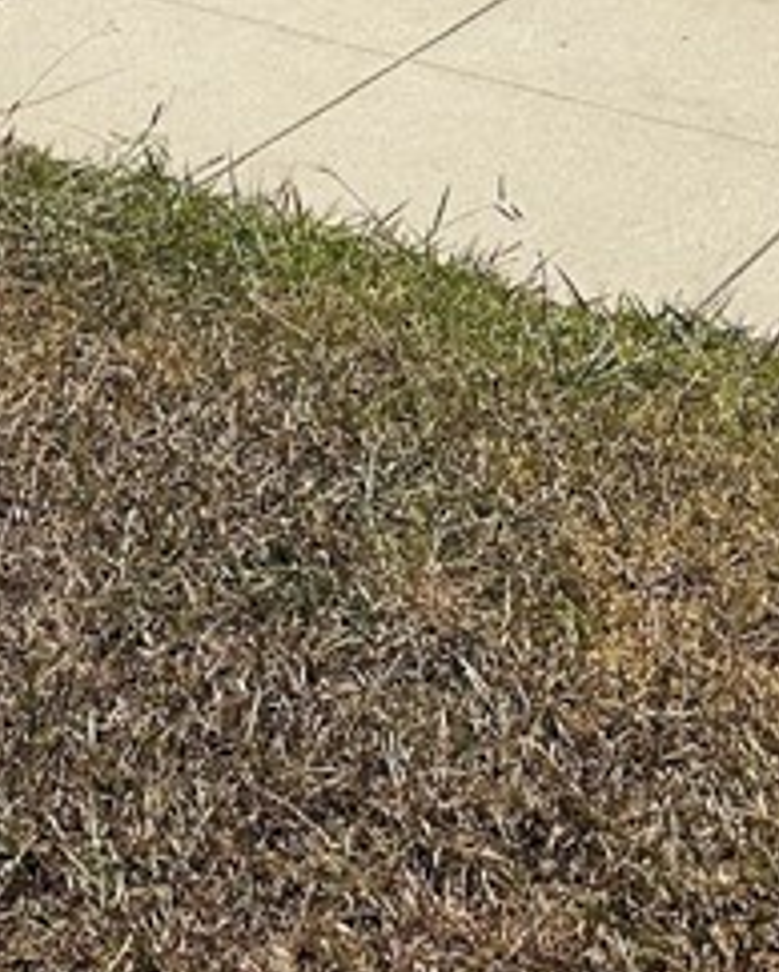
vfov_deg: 15.4
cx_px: 104
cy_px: -976
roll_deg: -0.6
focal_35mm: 99
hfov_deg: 15.4
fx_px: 2850
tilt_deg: +1.9
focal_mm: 6.86
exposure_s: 1/6623
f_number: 1.78
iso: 80
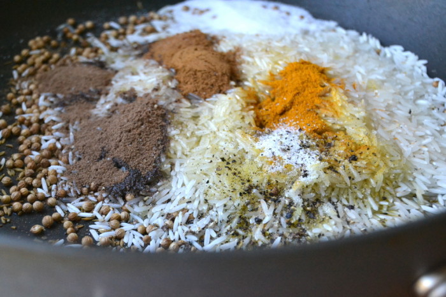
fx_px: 1022
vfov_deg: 16.5
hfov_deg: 24.6
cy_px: 148
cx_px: 223
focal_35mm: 82
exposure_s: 1/200
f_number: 5.6
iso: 3200
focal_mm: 55
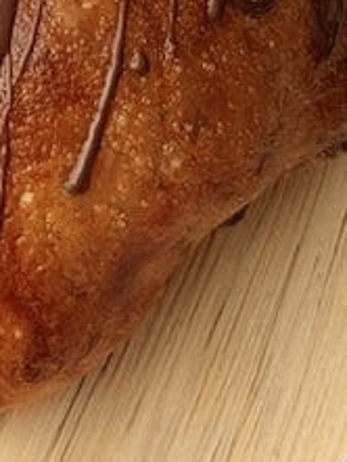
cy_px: -648
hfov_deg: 5.2
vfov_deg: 6.7
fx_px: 3712
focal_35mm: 278
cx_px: -470
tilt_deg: -59.1
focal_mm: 6.76
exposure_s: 1/810
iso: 64
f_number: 1.78
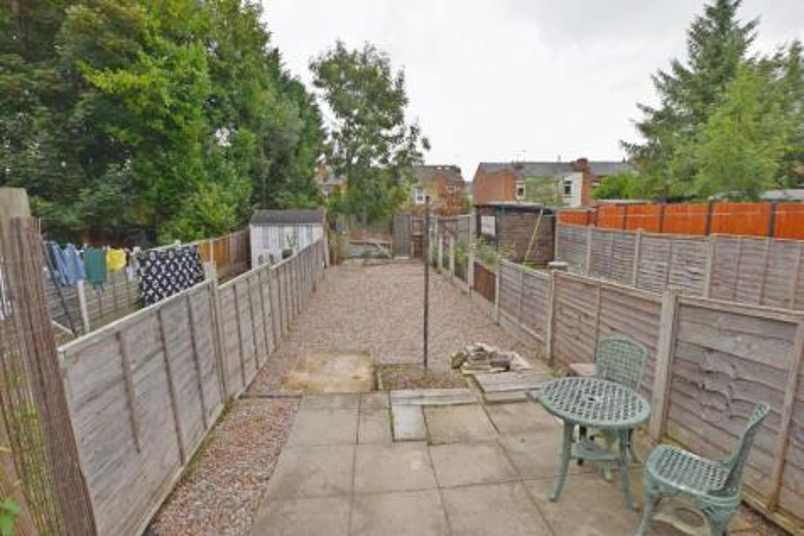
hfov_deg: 95.0
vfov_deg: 72.0
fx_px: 368
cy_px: 268
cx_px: 402
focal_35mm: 16
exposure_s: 1/200
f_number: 7.1
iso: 100
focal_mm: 11
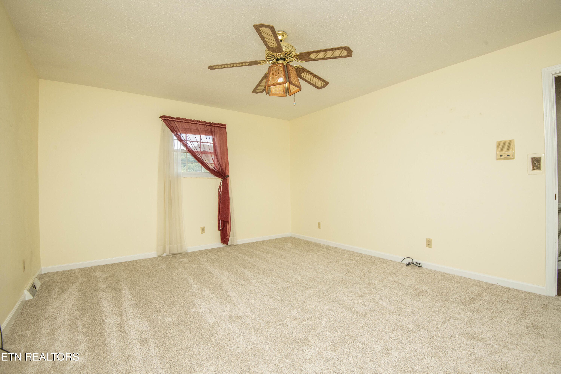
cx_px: 280
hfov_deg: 96.7
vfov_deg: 73.7
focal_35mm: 16
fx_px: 249
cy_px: 187
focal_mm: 16
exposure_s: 1/250
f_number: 9
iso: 500
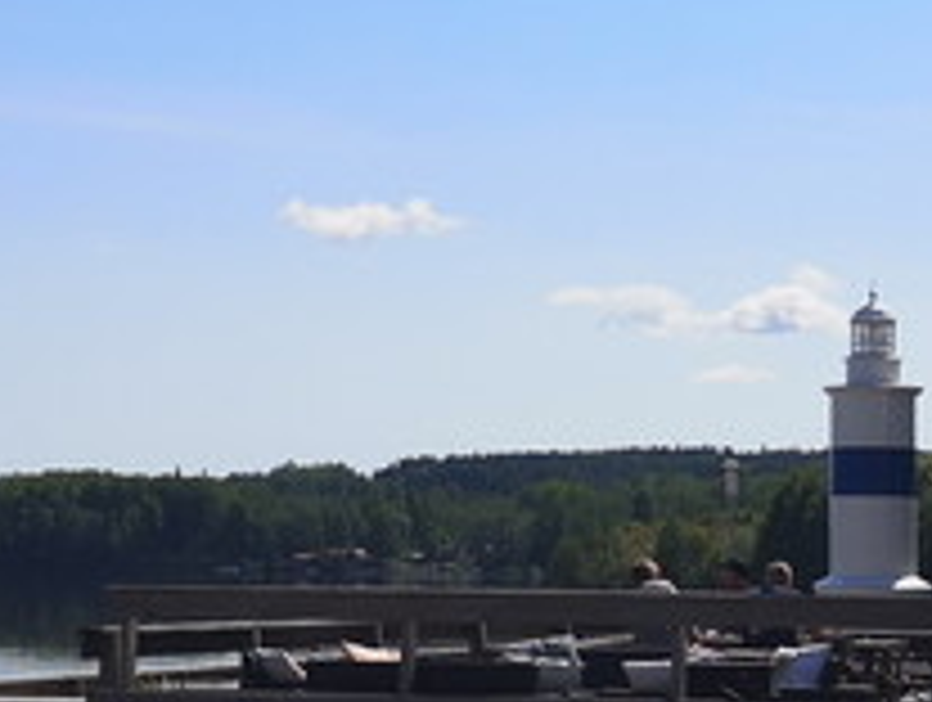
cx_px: 666
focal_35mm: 125
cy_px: 94
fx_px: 3371
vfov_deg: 11.8
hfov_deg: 15.7
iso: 50
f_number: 1.8
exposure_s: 1/5128
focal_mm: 3.95
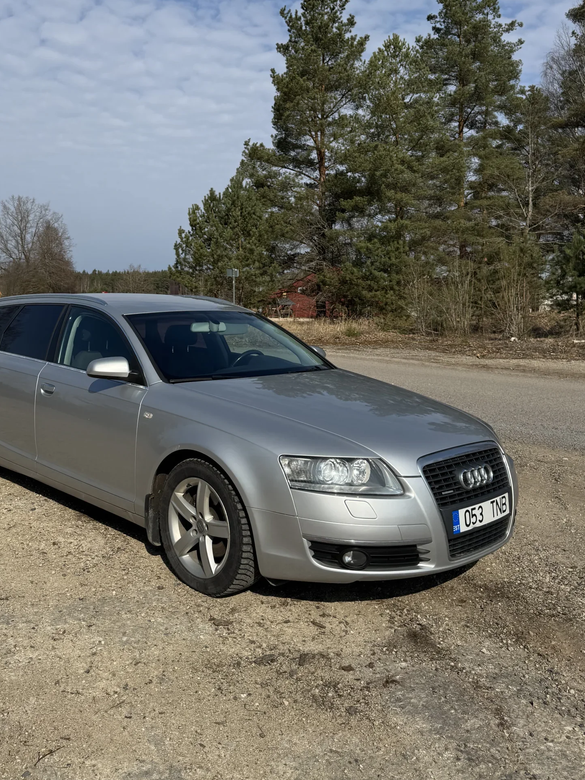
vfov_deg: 56.4
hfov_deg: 43.8
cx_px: 214
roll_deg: +1.2
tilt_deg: -0.6
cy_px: 318
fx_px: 721
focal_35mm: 32
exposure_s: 1/7092
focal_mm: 6.76
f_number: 1.78
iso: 80
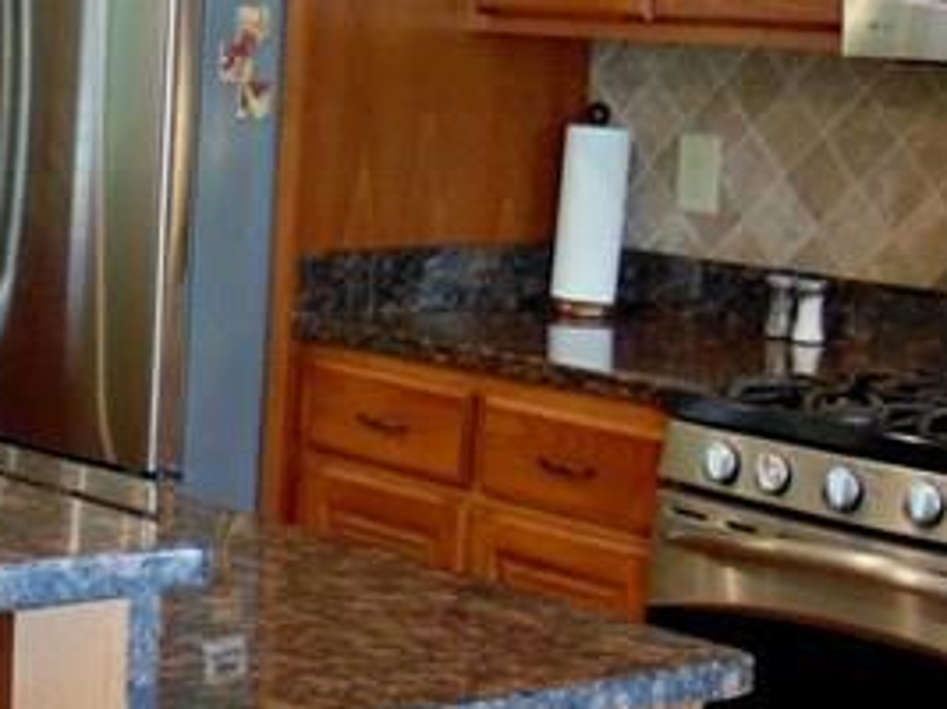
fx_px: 2625
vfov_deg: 15.4
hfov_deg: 19.8
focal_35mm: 96
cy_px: 397
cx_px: 4
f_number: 3
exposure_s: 1/20
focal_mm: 4.5
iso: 400
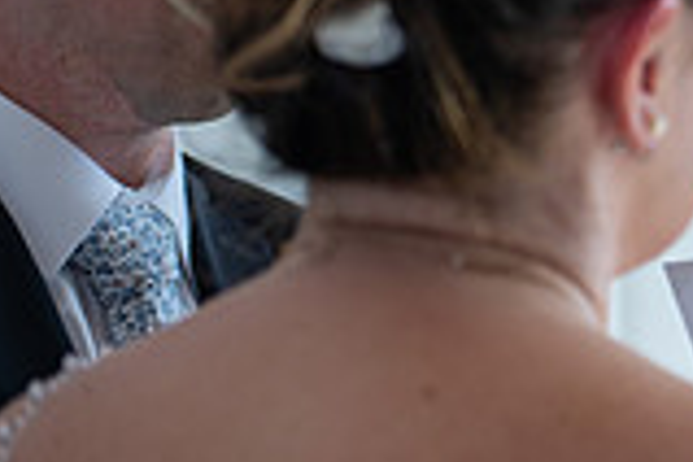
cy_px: 120
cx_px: 1216
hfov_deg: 5.5
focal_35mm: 372
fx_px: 7160
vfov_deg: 3.7
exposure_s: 1/160
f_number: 4
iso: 125
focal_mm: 102
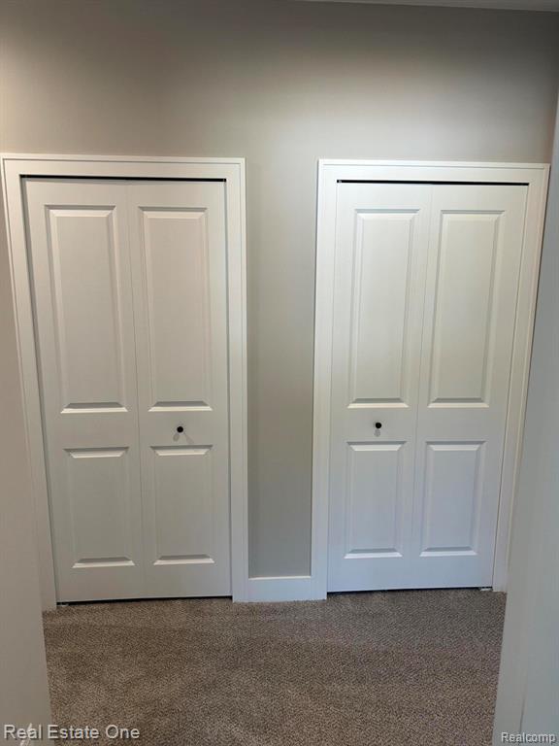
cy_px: 373
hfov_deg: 56.8
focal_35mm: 24
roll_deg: -1.7
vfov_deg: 71.6
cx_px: 280
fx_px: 517
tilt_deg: -9.9
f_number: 1.78
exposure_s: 1/120
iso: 125
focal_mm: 6.86
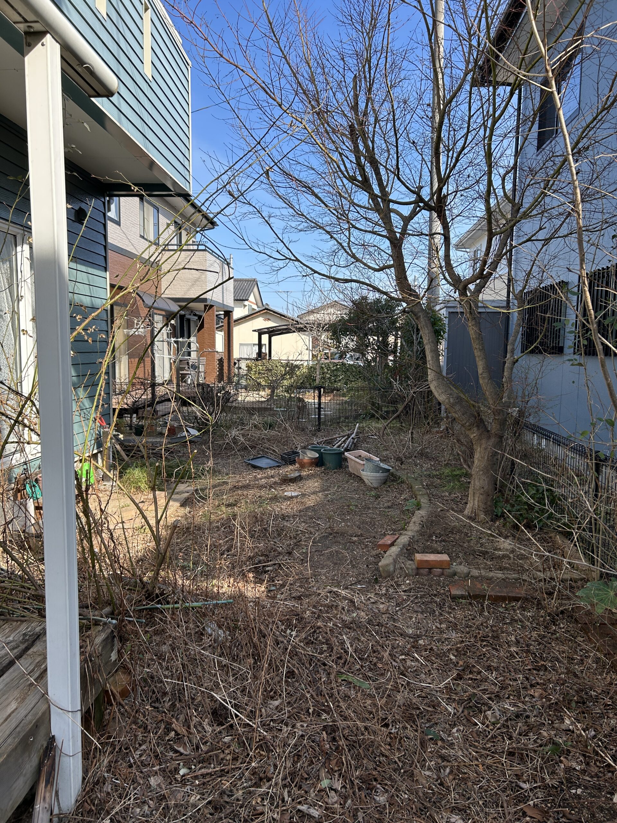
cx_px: 308
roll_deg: -1.3
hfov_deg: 53.1
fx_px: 618
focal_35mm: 26
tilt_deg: -6.5
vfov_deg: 67.3
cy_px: 412
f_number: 1.5
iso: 50
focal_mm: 5.7
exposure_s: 1/1511
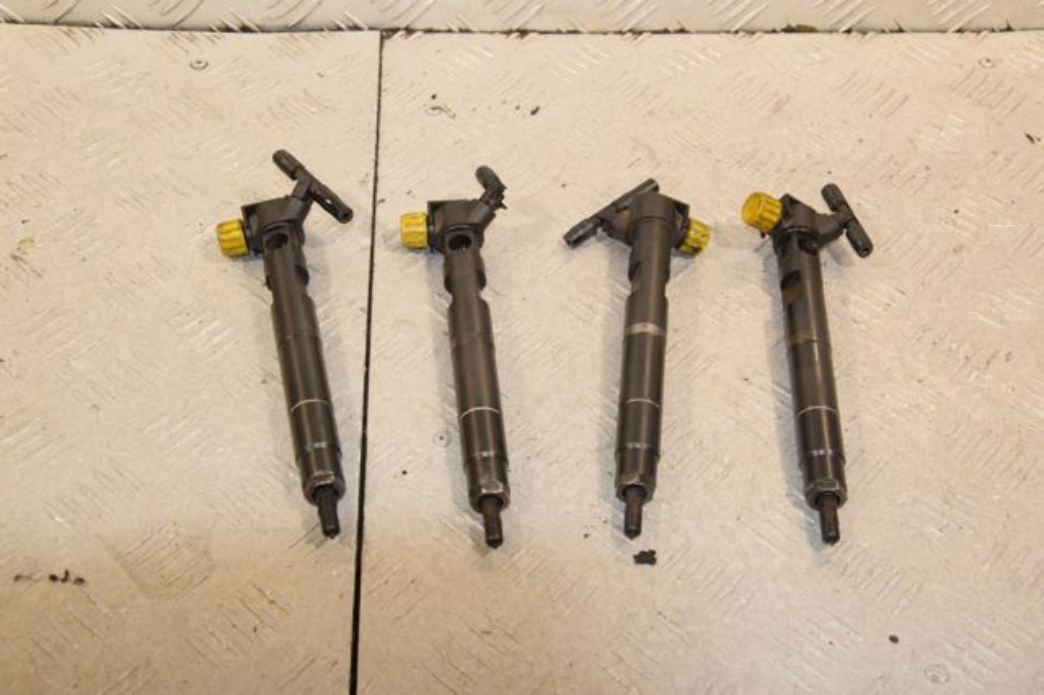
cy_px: 348
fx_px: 1478
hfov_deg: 38.9
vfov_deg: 26.5
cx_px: 522
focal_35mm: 51
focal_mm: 34
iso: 1600
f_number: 8
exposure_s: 1/200
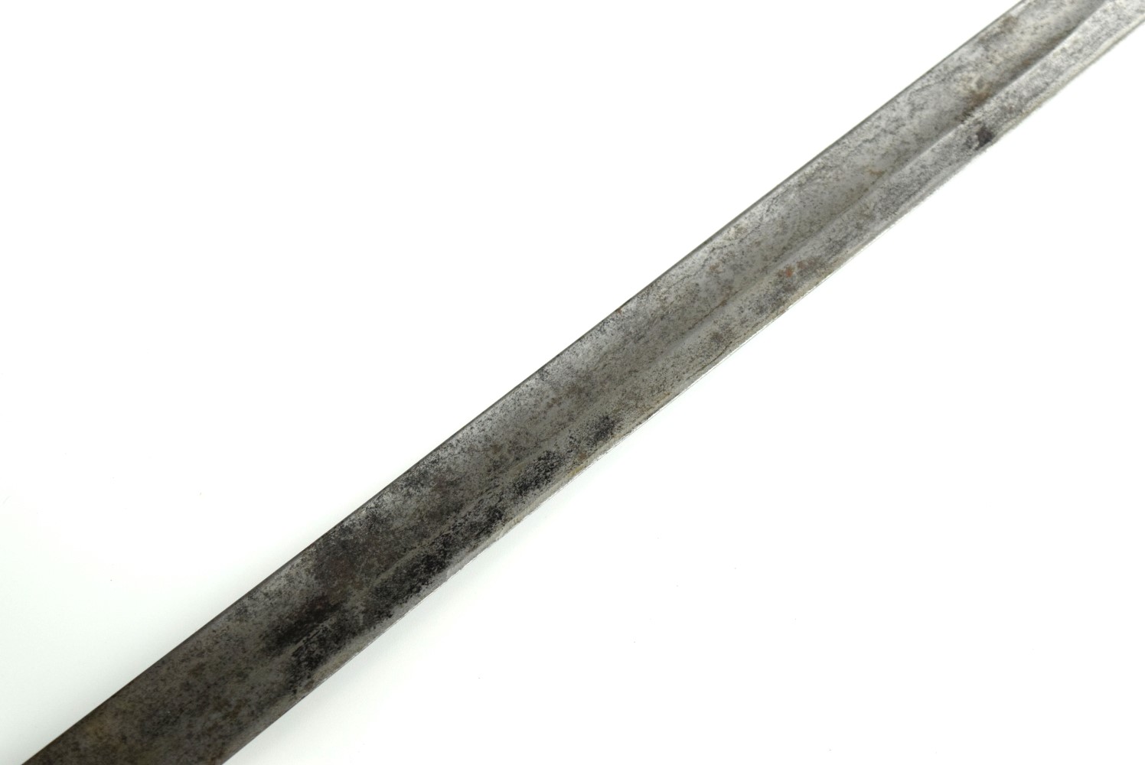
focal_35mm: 78
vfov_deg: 17.5
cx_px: 572
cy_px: 382
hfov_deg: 26.0
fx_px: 2483
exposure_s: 1/2500
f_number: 5.6
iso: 1600
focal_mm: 52
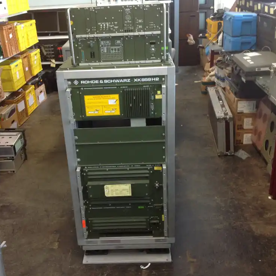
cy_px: 139
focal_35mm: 42
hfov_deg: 40.0
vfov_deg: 40.0
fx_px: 379
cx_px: 131
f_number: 2.4
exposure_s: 1/15
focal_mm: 4.28
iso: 64
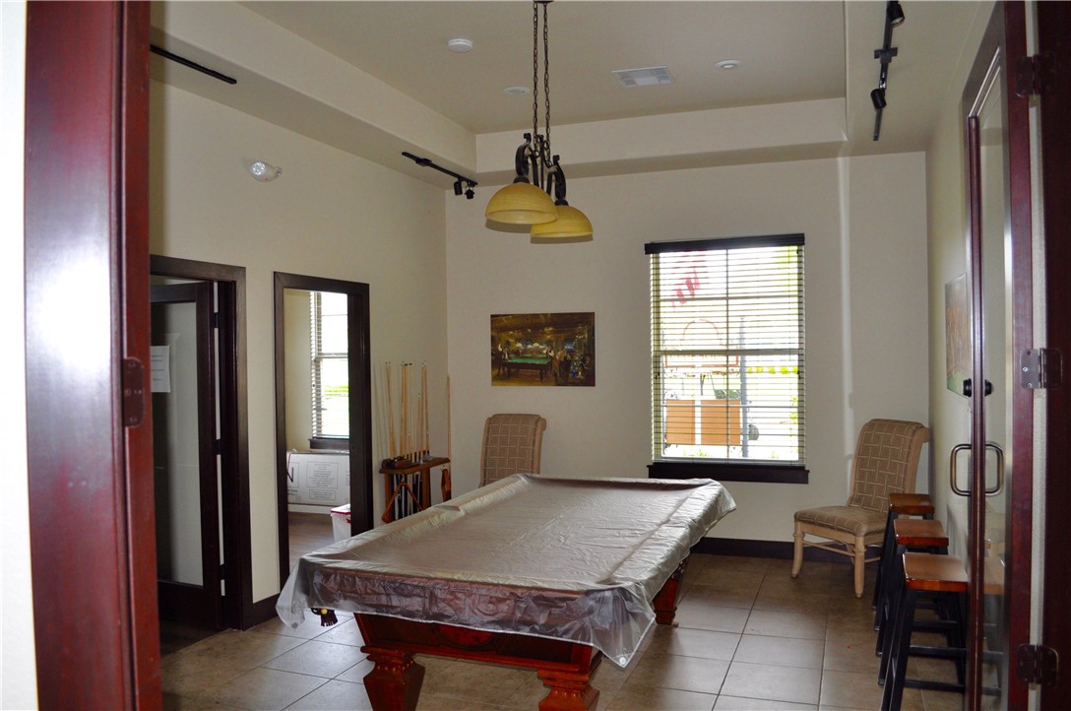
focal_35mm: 27
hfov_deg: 67.5
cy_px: 356
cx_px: 536
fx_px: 802
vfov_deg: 47.8
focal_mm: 18
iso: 640
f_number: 3.5
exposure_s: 1/125
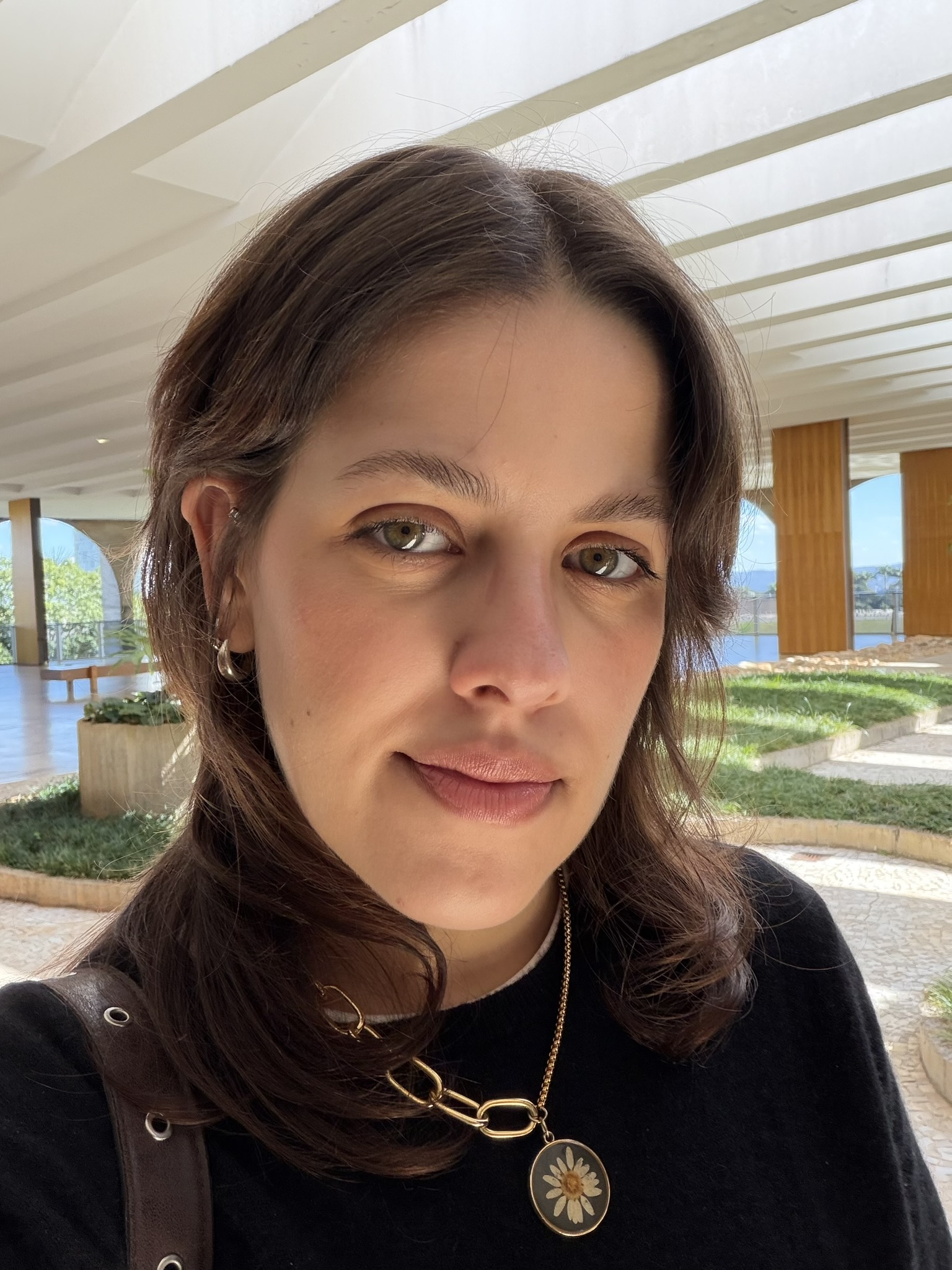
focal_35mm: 30
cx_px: 476
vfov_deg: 60.0
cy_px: 635
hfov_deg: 46.8
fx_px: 1100
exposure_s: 1/217
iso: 80
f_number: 1.9
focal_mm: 2.71
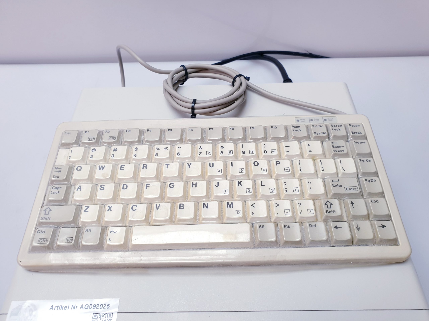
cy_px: 160
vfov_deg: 53.1
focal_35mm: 26
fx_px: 322
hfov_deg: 67.3
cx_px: 214
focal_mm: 4.3
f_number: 2.4
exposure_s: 1/50
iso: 64
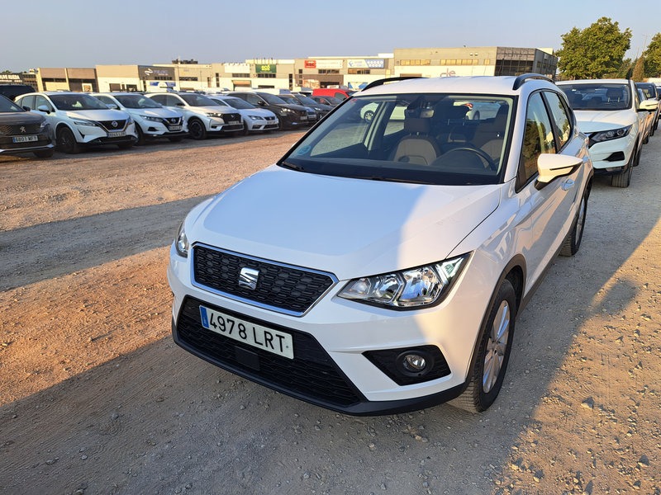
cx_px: 330
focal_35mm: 24
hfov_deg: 71.6
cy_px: 248
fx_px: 458
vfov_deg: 56.8
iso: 50
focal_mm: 5.23
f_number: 1.8
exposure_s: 1/326
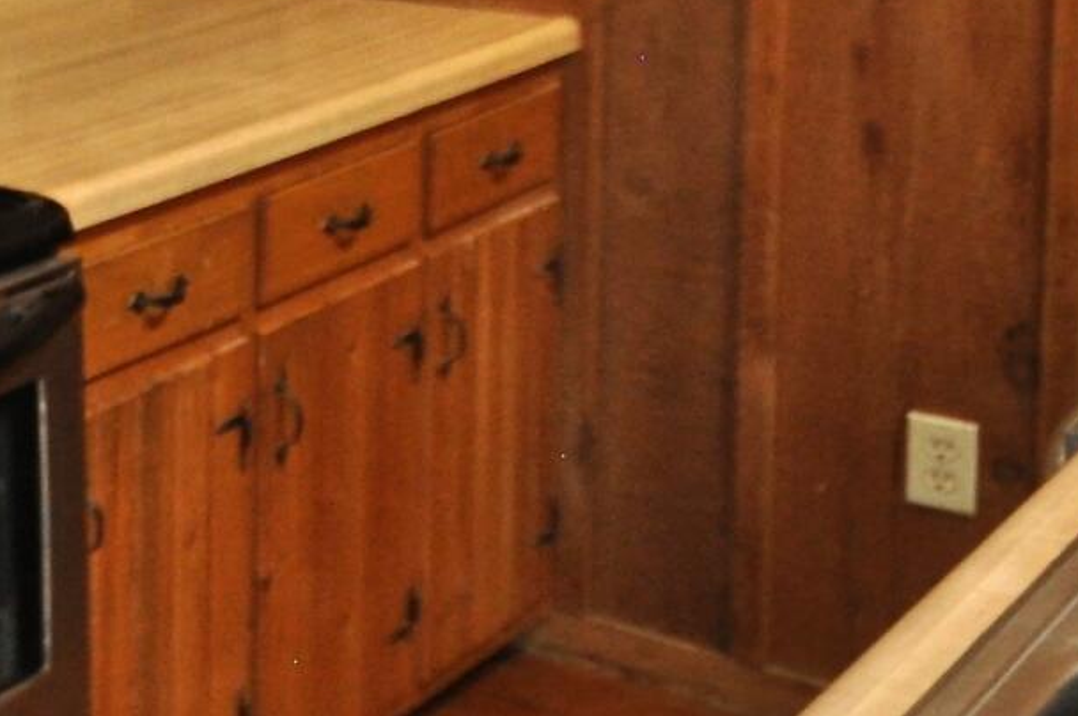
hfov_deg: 19.5
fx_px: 2213
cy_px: -324
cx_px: -918
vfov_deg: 16.8
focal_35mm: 74
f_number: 4
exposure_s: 1/60
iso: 800
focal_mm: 10
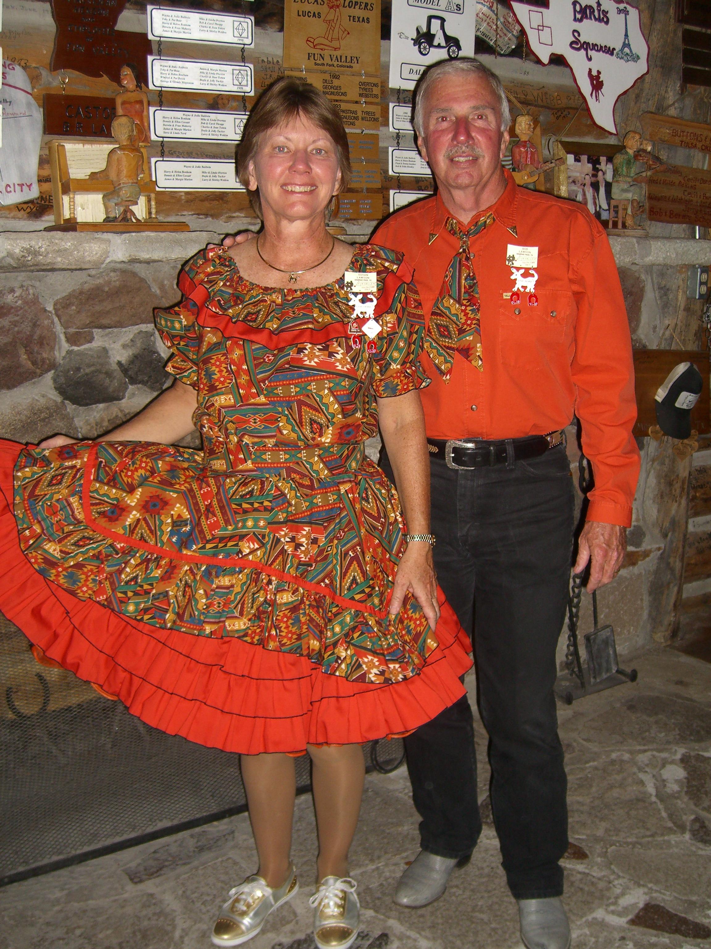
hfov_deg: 37.7
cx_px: 356
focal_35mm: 38
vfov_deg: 49.0
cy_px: 474
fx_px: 1041
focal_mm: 7.9
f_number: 2.8
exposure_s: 1/60
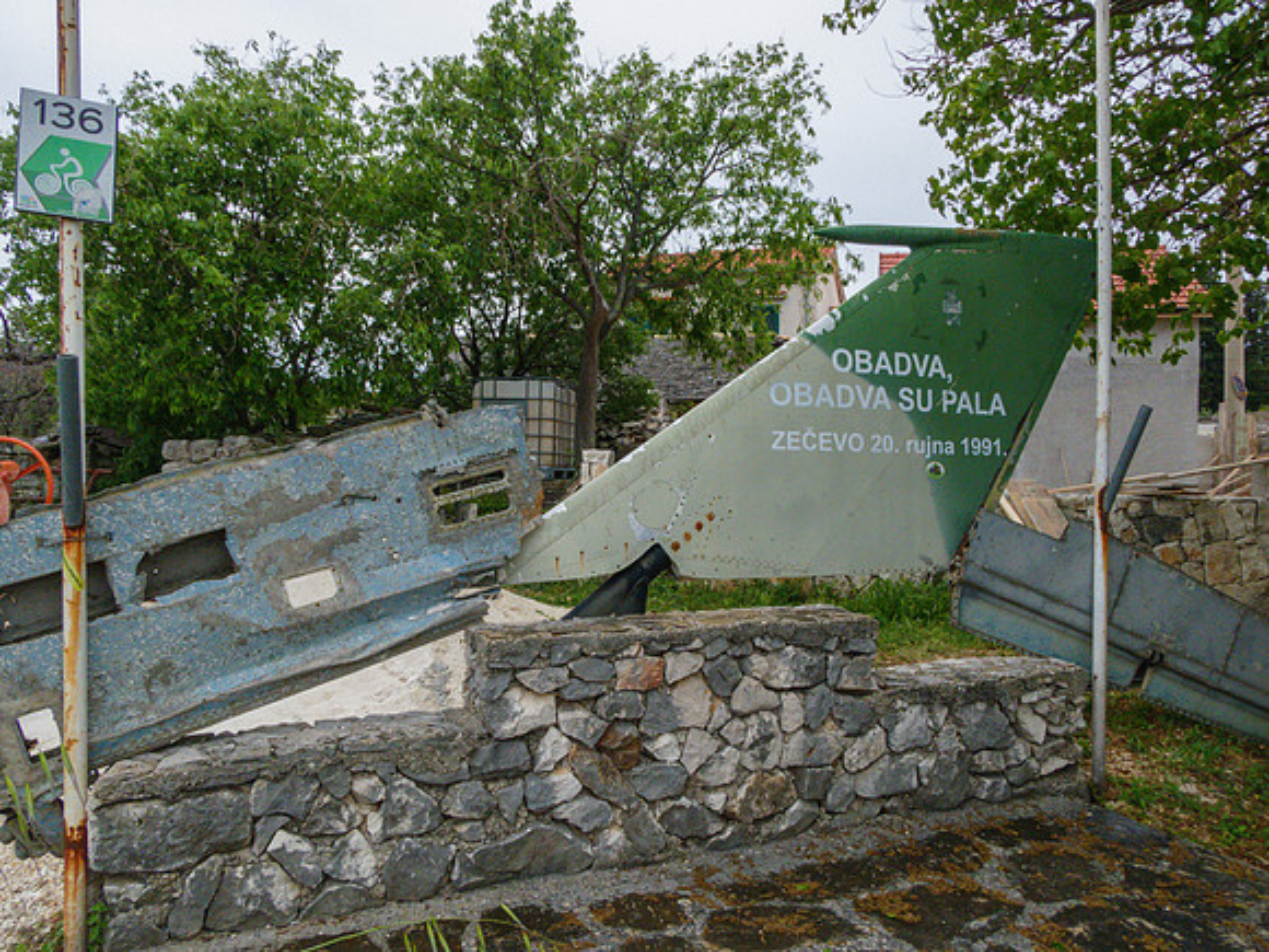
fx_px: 880
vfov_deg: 56.8
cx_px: 634
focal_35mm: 24
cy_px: 476
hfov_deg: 71.6
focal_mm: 4.3
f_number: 5
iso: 200
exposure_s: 1/500
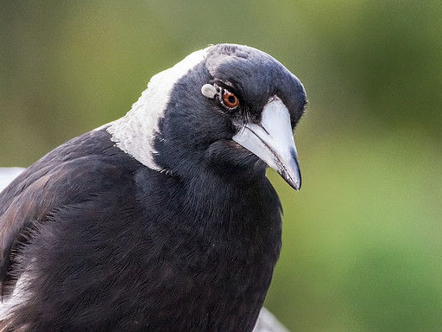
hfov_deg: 2.9
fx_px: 8759
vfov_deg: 2.2
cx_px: 248
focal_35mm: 686
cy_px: 166
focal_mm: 420
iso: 3200
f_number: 8
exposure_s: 1/350
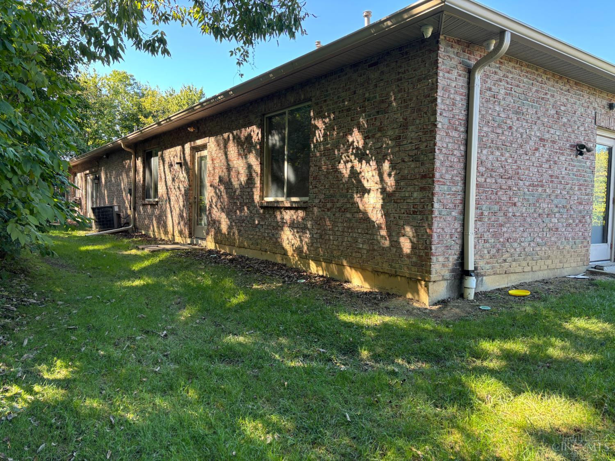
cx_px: 308
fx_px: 462
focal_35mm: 26
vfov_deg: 53.1
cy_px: 230
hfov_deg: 67.3
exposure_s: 1/130
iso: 50
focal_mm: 5.96
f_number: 1.6
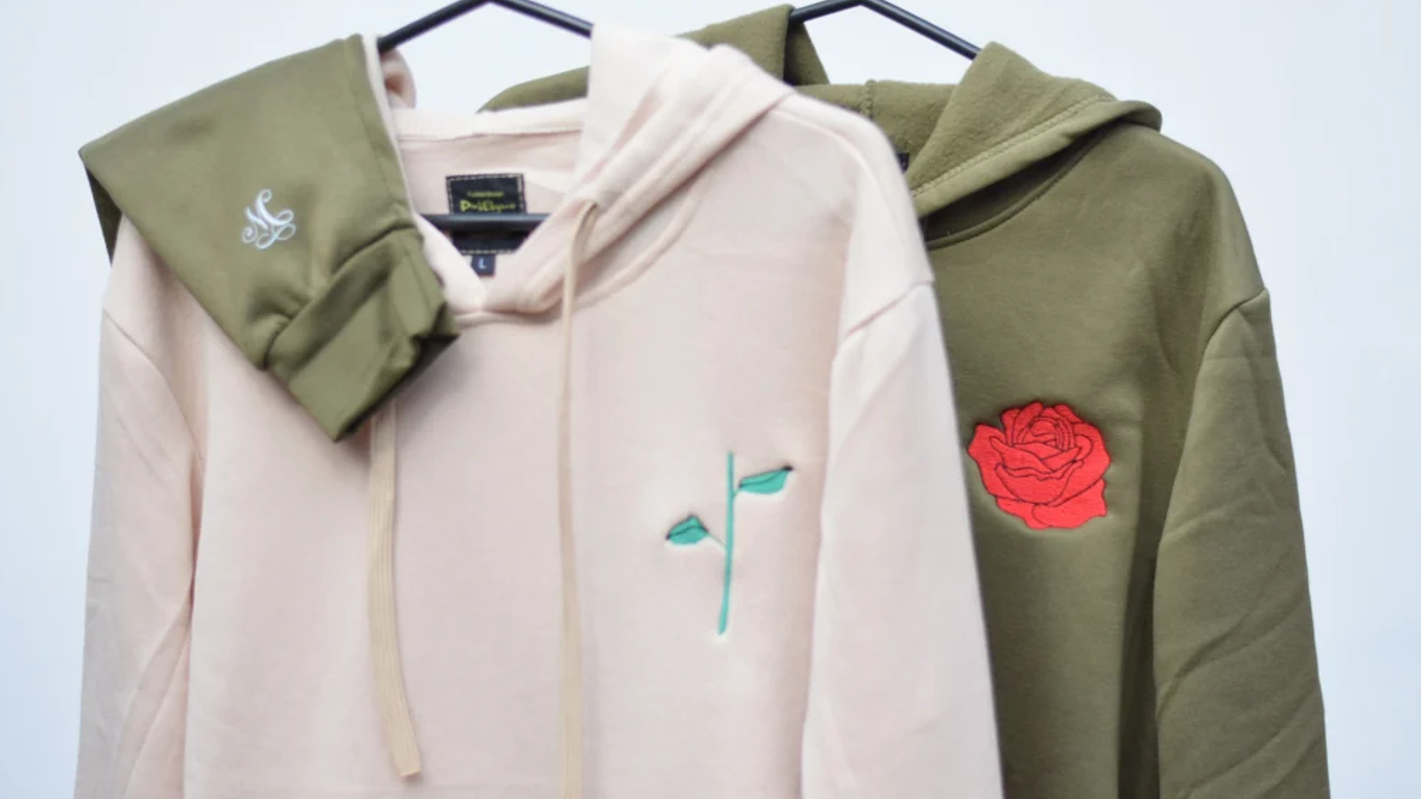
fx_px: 3014
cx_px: 703
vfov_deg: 15.1
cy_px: 332
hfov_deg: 26.5
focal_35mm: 80
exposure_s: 1/4000
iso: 400
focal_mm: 50
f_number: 1.8
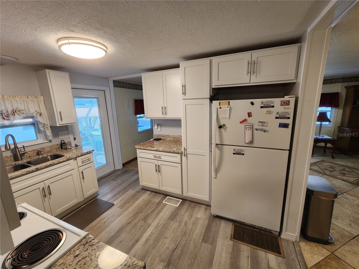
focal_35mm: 13
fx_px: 135
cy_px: 134
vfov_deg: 89.9
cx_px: 180
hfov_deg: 106.2
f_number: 2.2
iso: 160
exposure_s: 1/60
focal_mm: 2.2
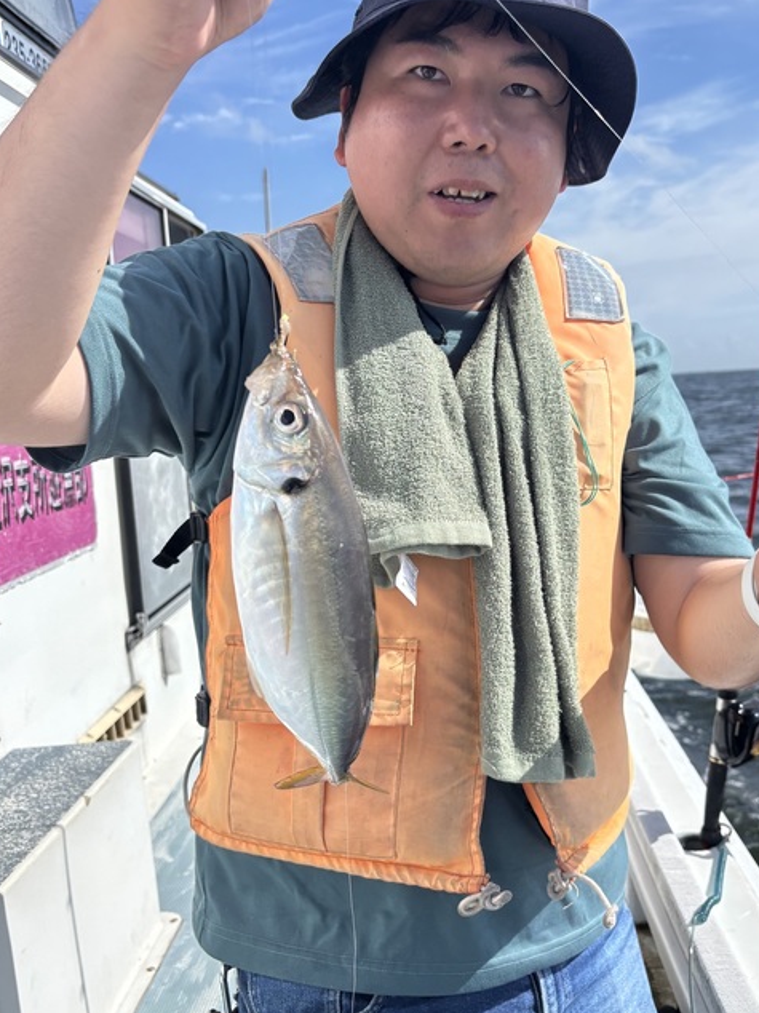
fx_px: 1024
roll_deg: +2.9
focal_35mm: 35
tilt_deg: -8.1
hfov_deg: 40.5
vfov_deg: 52.6
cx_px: 446
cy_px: 491
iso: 50
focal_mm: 5.96
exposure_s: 1/3413
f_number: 1.6
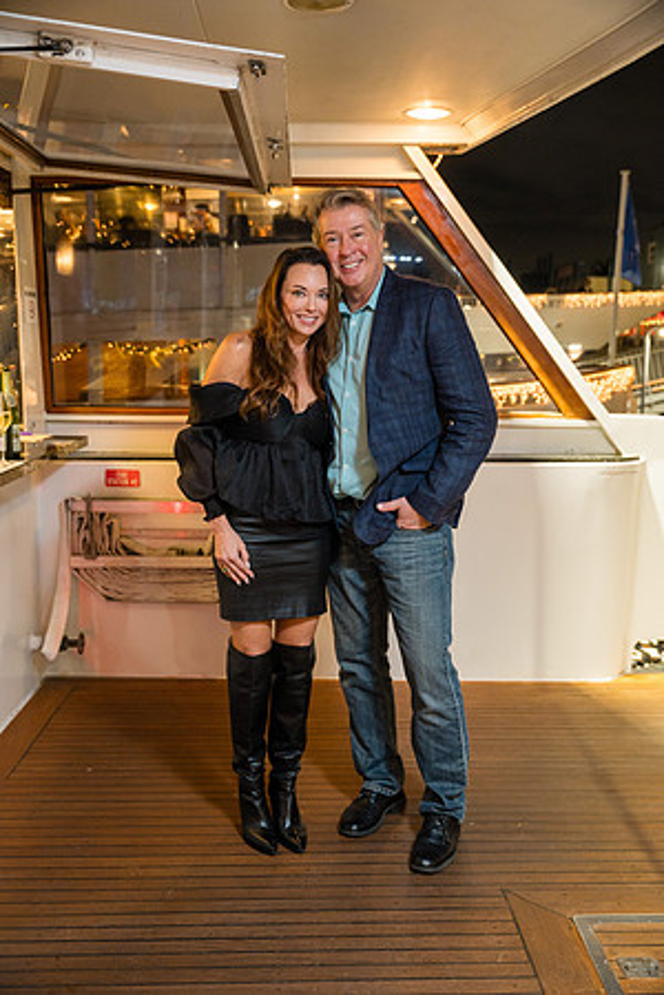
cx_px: 332
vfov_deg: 56.2
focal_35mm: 34
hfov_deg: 39.2
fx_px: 932
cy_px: 498
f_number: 2.8
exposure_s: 1/60
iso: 1250
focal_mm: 33.7
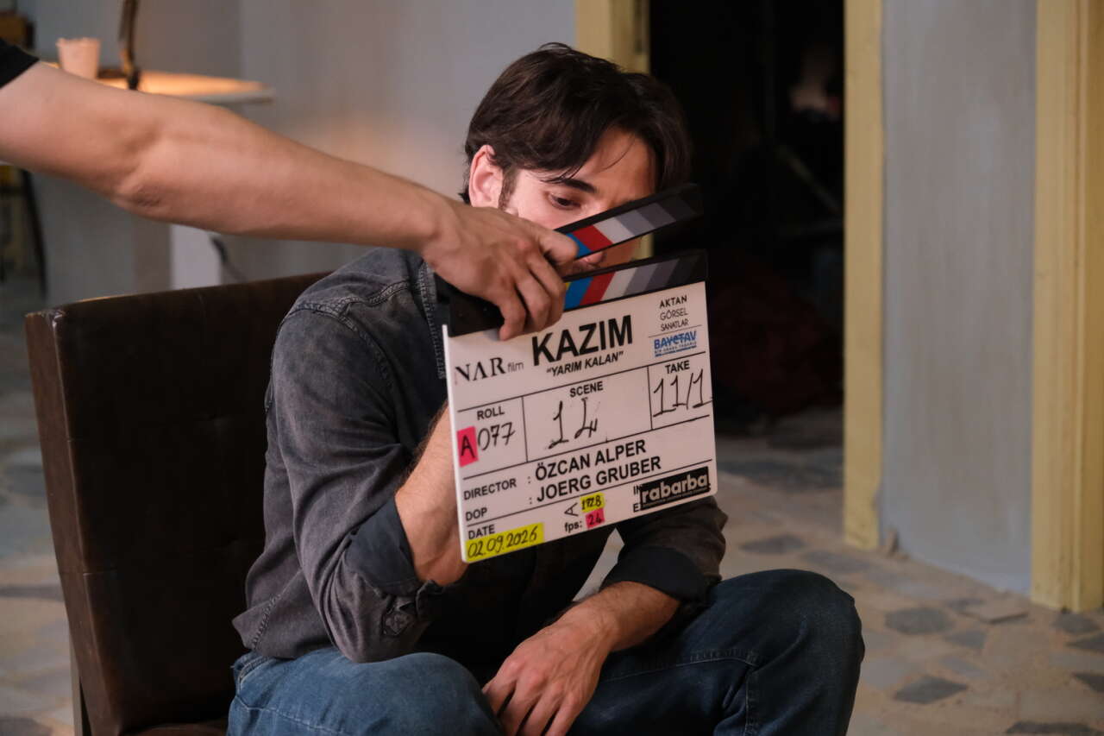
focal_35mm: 83
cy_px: 368
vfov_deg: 16.5
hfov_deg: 24.5
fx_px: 2545
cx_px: 552
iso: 3200
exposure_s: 1/200
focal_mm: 55
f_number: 2.8
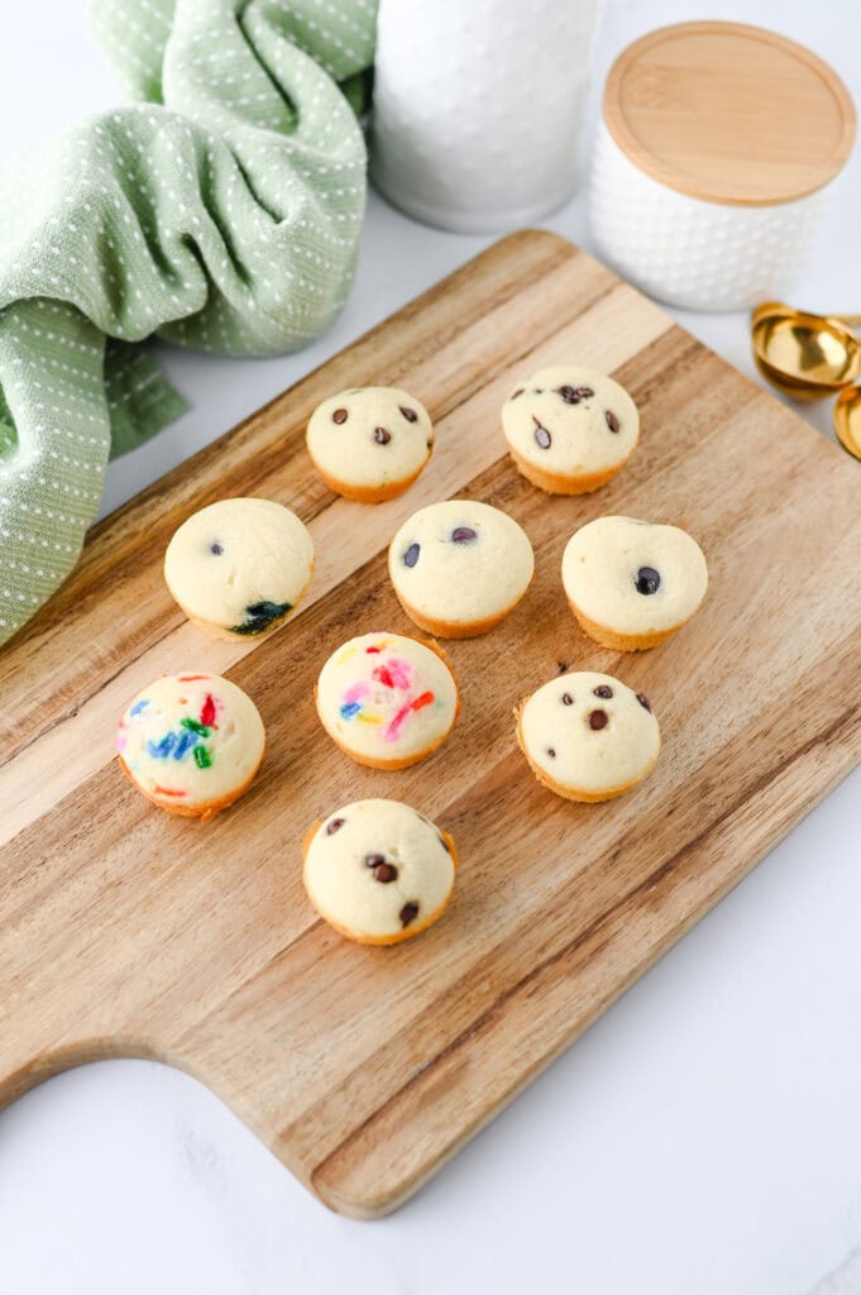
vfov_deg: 39.6
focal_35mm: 50
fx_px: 1797
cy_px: 648
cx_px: 430
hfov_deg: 26.9
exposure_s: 1/100
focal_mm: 50
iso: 280
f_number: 4
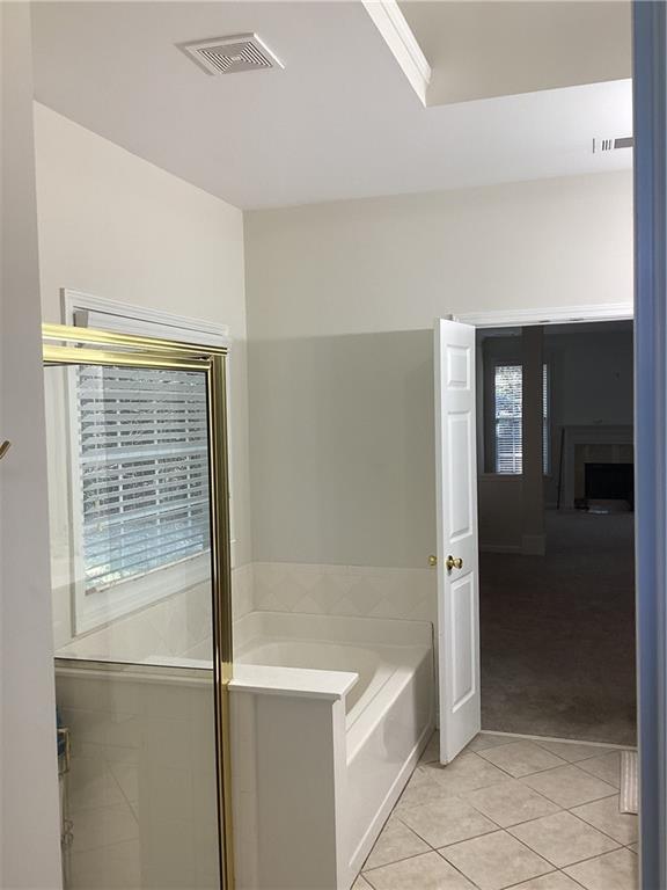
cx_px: 334
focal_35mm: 31
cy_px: 445
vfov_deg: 58.4
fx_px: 796
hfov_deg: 45.4
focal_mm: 3.3
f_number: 2.4
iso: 64
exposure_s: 1/60
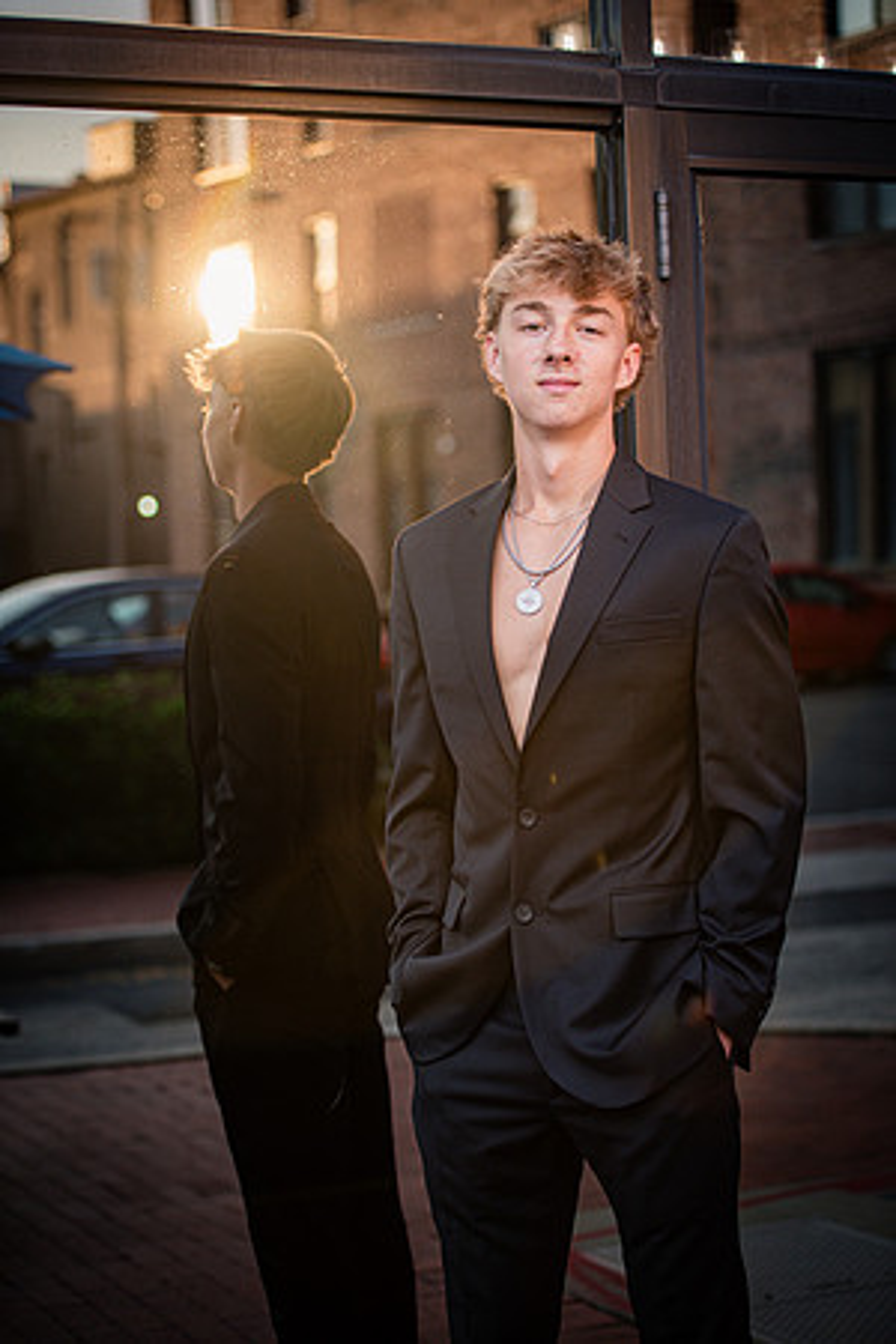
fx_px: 2613
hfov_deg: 19.5
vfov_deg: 28.8
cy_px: 672
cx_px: 448
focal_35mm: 70
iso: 400
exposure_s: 1/640
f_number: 2.8
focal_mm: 70
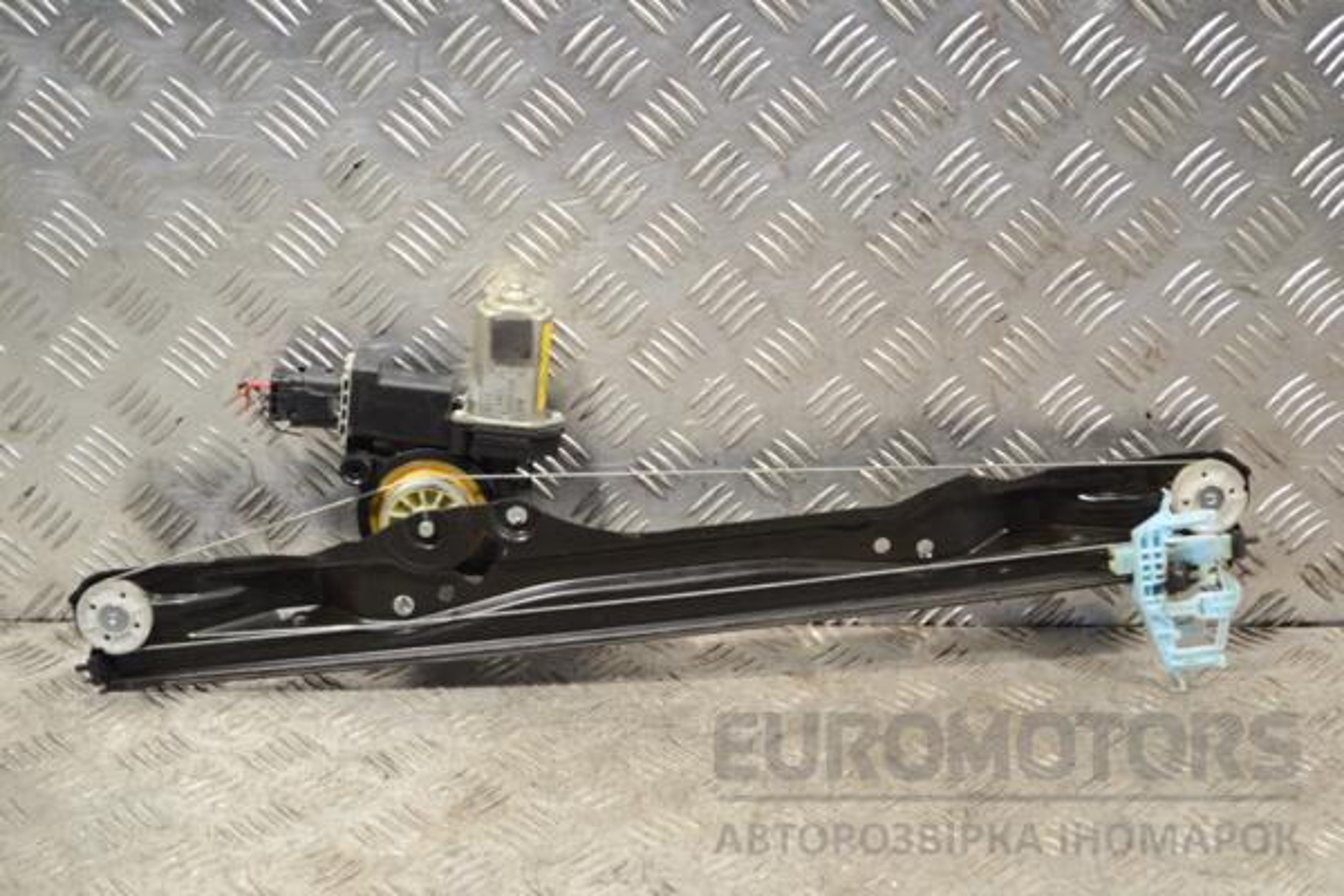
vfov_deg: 25.1
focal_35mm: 54
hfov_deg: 36.9
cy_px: 448
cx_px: 672
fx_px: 2016
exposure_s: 1/30
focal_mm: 36
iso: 320
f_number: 5
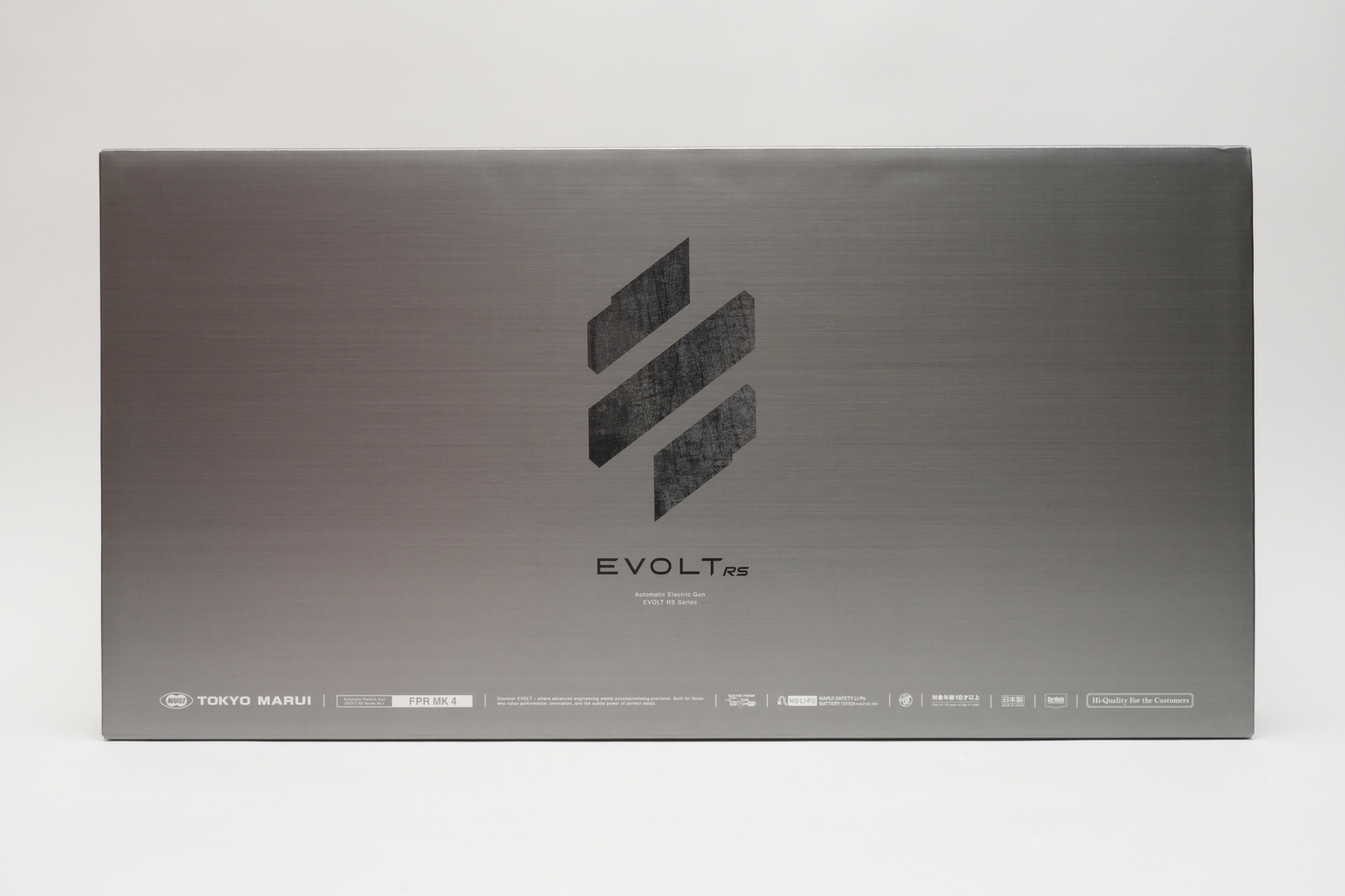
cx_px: 672
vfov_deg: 36.9
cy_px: 448
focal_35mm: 36
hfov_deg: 53.1
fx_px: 1345
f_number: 22
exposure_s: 1/60
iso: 1600
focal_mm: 36
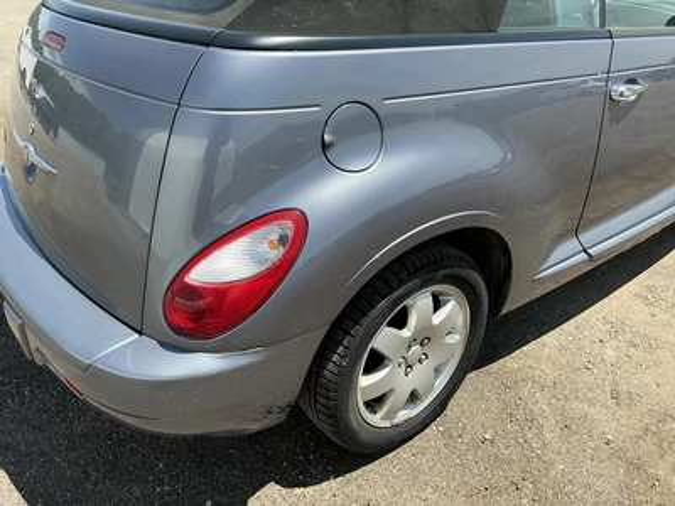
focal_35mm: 28
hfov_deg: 63.4
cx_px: 338
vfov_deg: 49.7
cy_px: 253
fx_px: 546
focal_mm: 3
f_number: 1.8
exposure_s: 1/1098
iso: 25
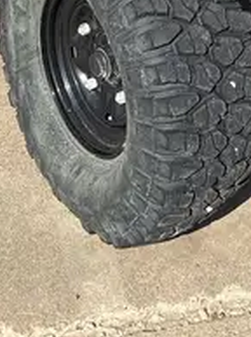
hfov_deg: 14.9
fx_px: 960
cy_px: -301
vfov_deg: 16.2
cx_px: 171
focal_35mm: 99
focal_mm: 5.96
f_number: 1.6
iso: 50
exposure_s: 1/2342
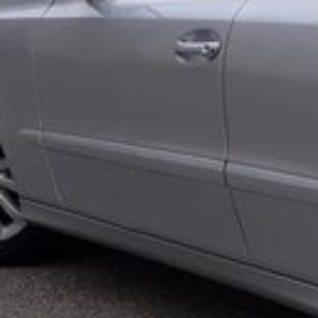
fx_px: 1268
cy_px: 233
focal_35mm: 122
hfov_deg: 12.7
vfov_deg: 14.2
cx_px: 611
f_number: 1.7
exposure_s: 1/554
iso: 40
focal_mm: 3.71
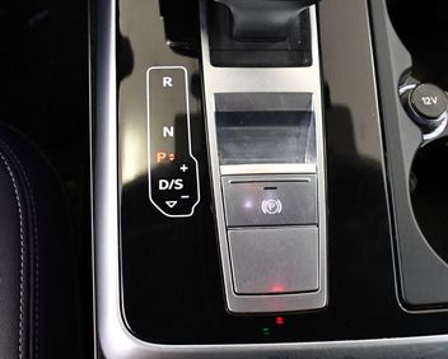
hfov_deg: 40.2
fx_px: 610
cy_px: 120
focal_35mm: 46
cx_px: 255
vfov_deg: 32.5
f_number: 3.5
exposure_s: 1/80
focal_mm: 18
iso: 3200
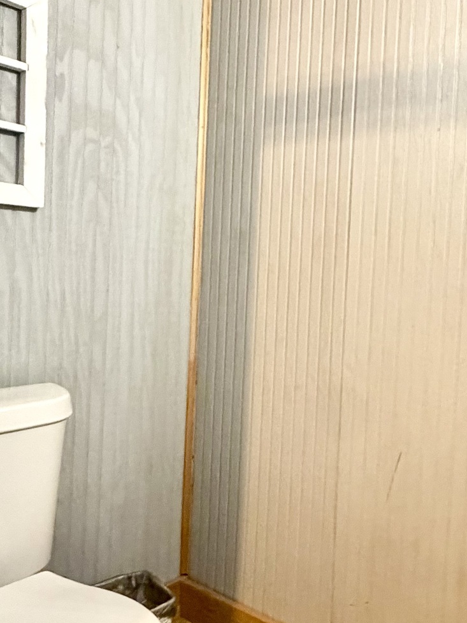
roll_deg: -3.1
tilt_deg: -2.0
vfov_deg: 55.3
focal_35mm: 33
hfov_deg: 41.3
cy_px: 303
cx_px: 367
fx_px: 593
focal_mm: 2.22
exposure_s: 1/60
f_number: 2.2
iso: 640
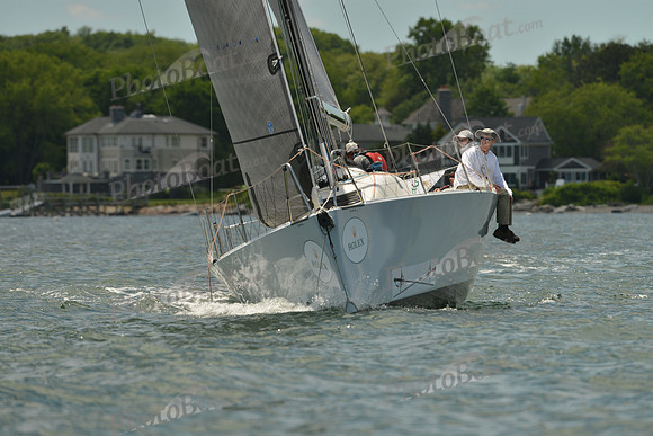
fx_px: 7257
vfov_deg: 3.4
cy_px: 218
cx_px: 326
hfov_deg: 5.2
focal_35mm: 400
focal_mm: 400
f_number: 6.3
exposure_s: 1/1000
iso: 200
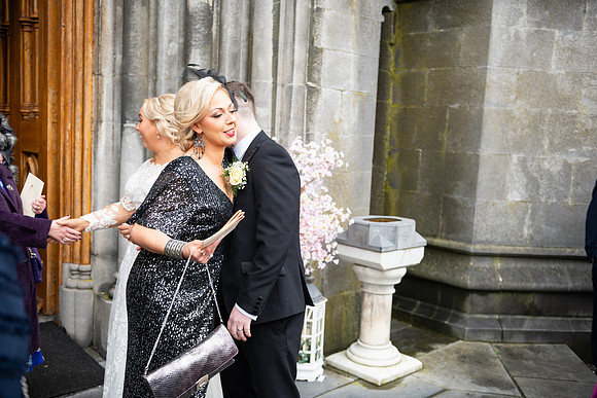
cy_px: 199
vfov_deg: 36.9
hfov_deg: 53.1
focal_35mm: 36
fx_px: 597
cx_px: 298
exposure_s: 1/160
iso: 125
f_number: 3.5
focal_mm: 36
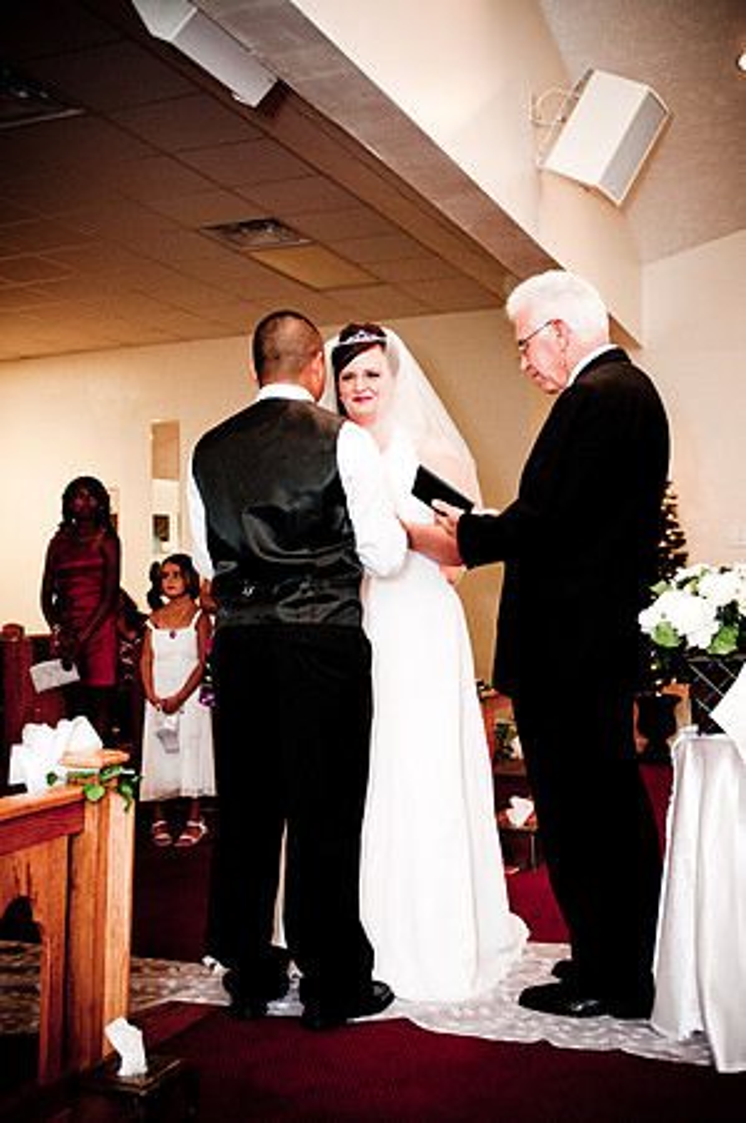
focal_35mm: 39
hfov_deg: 34.1
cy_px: 562
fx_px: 1215
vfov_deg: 49.6
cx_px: 373
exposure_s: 1/60
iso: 200
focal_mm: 26
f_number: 2.8
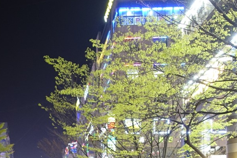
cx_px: 11
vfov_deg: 19.3
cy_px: 206
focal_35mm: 65
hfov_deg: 29.3
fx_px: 428
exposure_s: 1/30
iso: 640
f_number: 2
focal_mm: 8.8
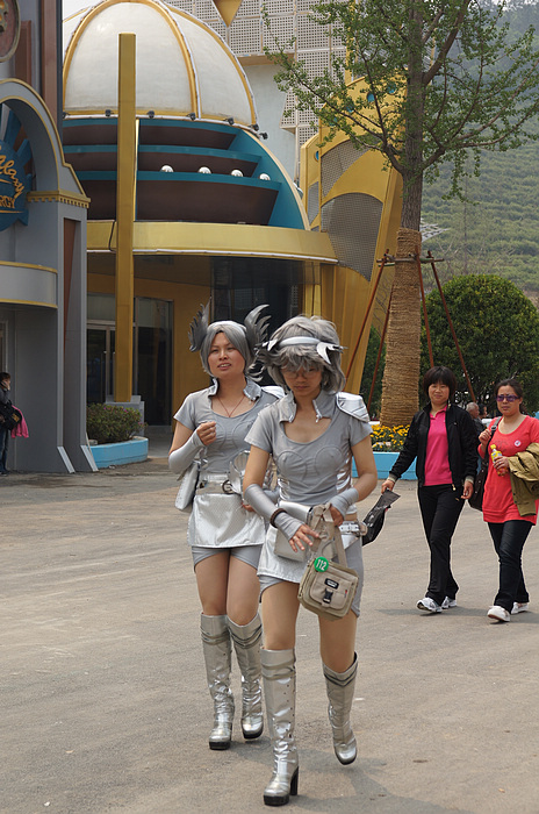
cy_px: 407
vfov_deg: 27.0
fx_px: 1691
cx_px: 270
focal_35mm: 75
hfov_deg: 18.1
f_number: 5
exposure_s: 1/640
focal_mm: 50
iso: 100
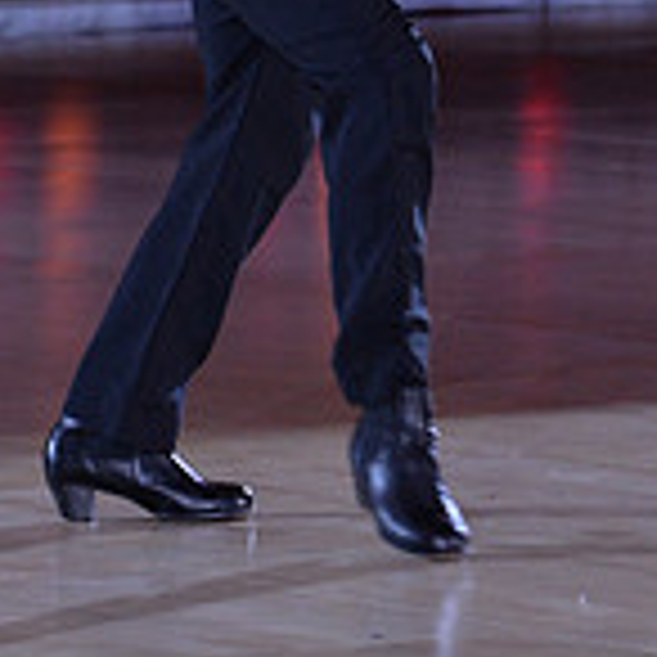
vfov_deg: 2.6
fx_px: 14516
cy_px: -288
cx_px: 322
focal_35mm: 676
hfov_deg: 2.6
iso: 2000
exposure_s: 1/250
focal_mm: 200
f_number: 5.6
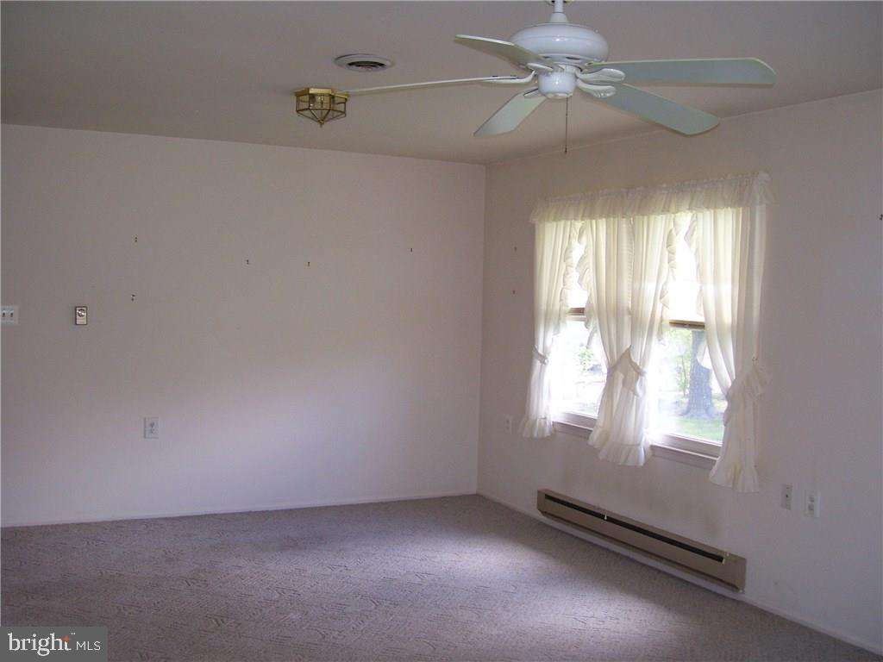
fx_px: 944
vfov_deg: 38.7
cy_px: 331
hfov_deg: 50.1
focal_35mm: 37
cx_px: 442
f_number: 2.7
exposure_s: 1/60
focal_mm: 6
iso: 125
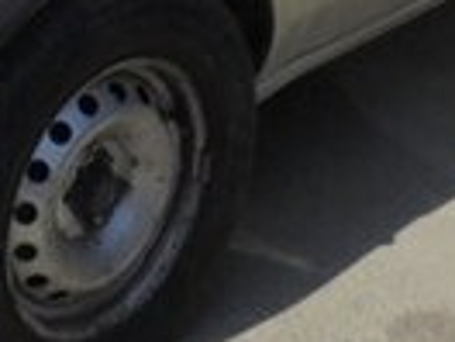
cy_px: -278
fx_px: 1709
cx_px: 93
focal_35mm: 130
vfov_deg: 10.7
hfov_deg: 15.1
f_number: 3.5
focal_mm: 4.6
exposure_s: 1/1000
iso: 100
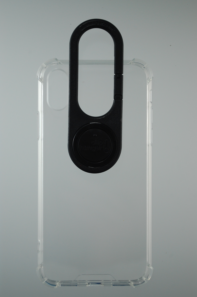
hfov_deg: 16.5
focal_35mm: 82
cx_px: 98
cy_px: 148
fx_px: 680
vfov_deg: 24.7
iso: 400
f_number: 5.6
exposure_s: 1/60
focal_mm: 55
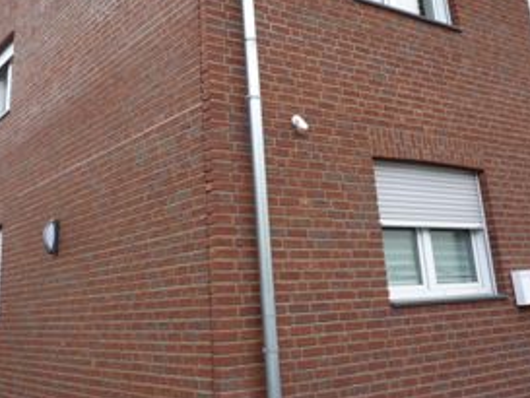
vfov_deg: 34.1
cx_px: 229
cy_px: 82
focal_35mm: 41
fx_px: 628
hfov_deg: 45.6
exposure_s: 1/80
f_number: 3.3
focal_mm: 4.1
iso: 80
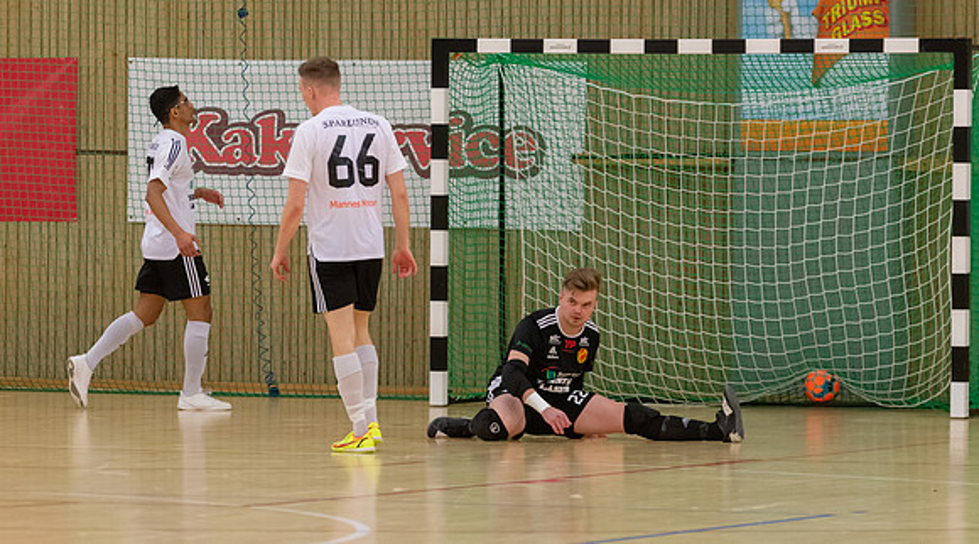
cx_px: 568
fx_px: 5951
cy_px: 380
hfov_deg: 9.4
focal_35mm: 230
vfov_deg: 5.2
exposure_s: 1/640
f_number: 5
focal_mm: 185
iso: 3200
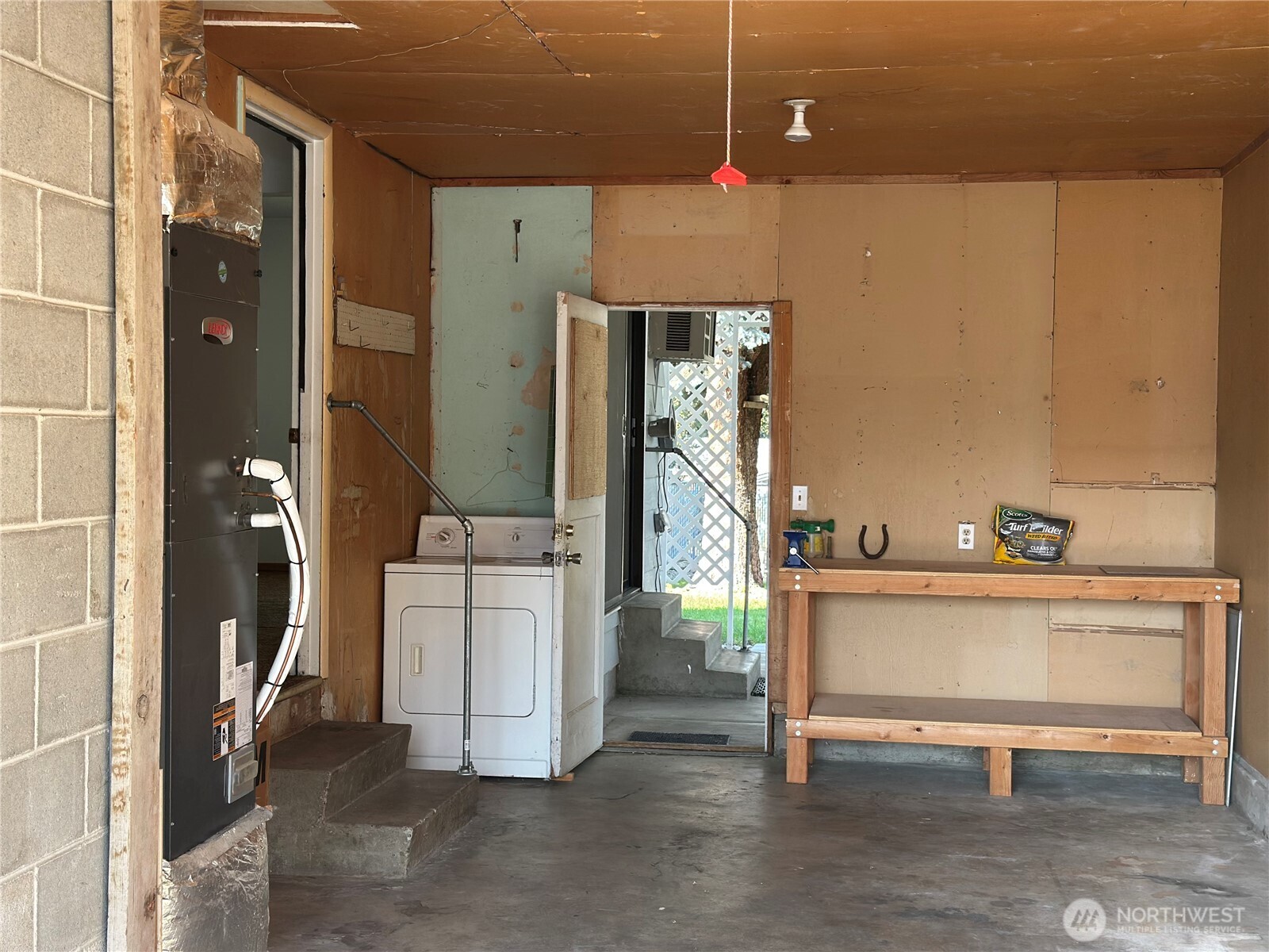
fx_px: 1760
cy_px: 476
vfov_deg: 30.3
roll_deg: -1.7
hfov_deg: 39.7
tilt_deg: -1.3
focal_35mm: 48
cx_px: 634
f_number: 1.78
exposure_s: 1/230
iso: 80
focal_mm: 6.86
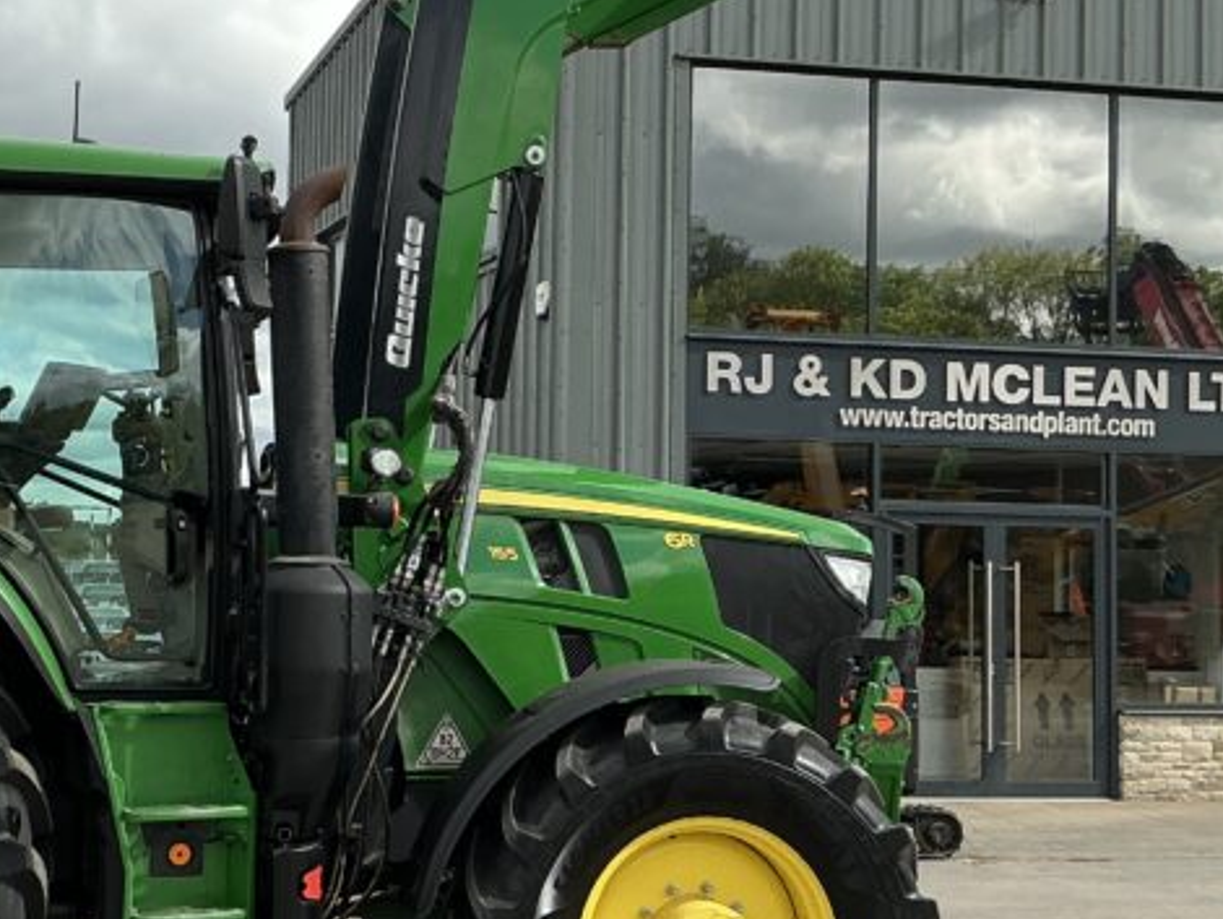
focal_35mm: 61
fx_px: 2156
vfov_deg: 24.0
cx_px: 372
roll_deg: -1.4
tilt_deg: +3.6
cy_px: 448
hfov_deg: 31.3
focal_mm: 3
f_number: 1.8
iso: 25
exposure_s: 1/1451
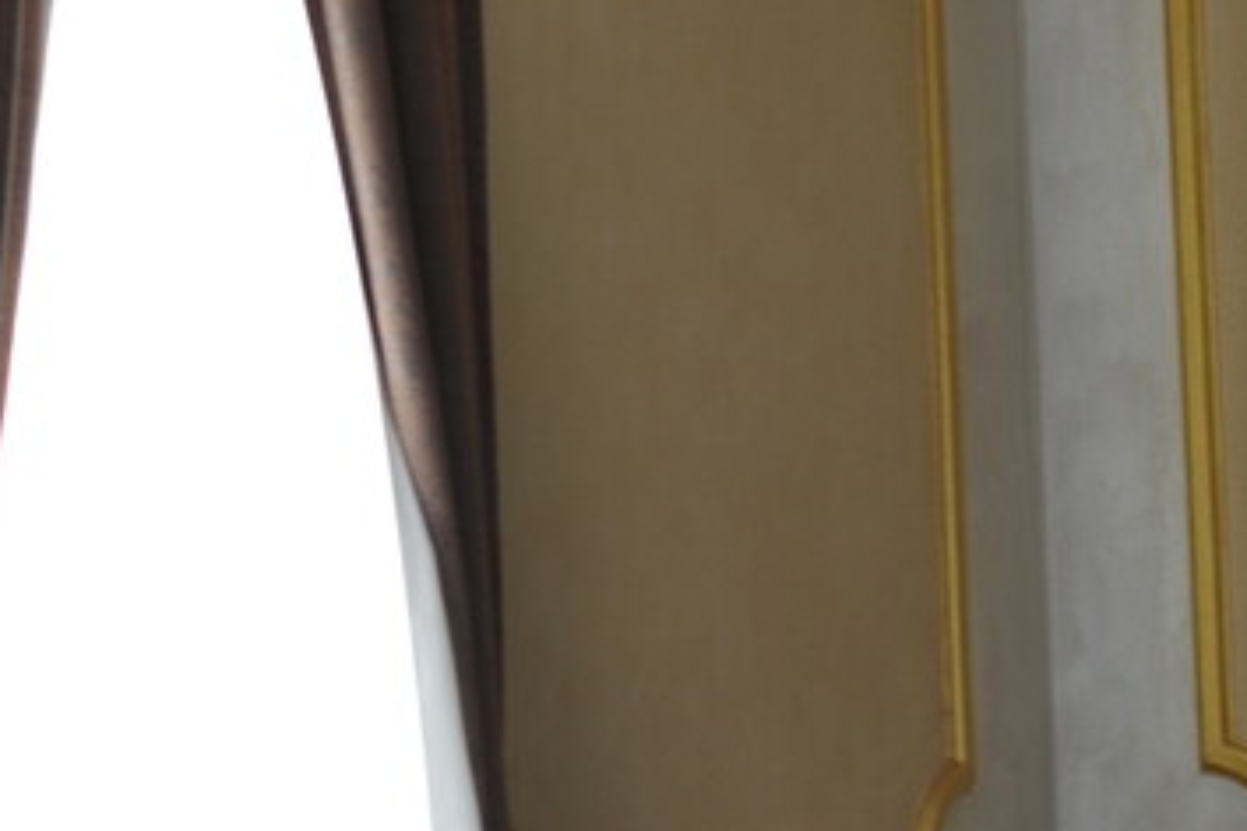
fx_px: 10529
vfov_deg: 4.5
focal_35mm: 304
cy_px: 805
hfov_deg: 6.7
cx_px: 1687
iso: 125
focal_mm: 70
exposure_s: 1/25
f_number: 5.6
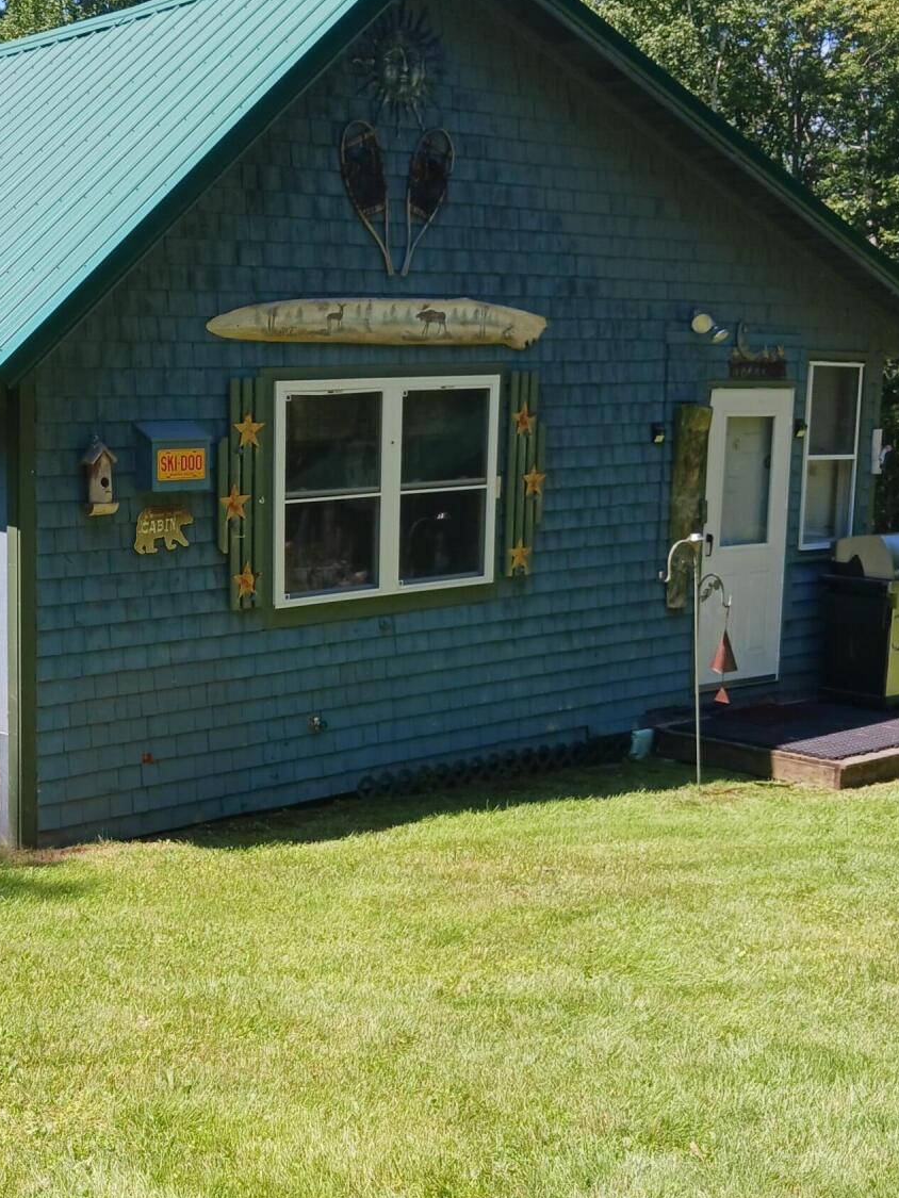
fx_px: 1662
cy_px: 631
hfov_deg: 29.3
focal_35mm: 48
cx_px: 134
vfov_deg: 39.6
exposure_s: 1/144
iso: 20
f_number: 1.8
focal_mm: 4
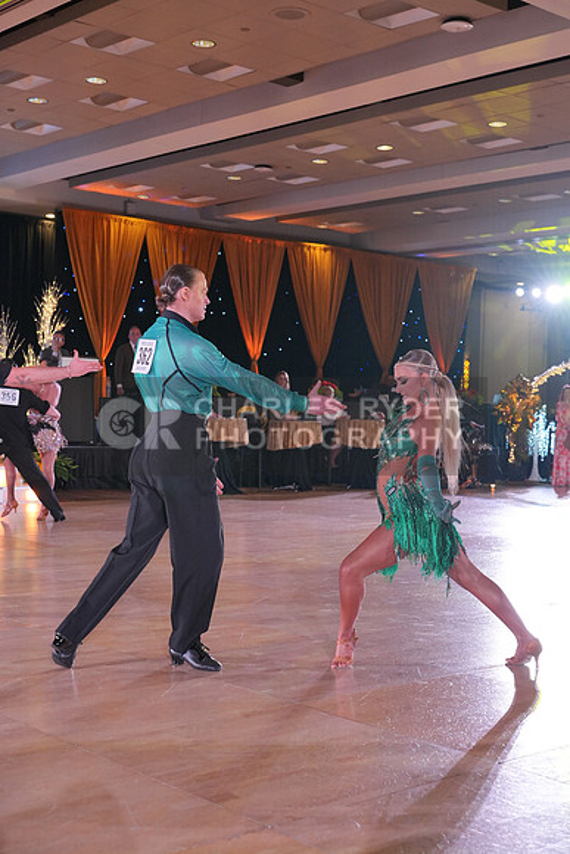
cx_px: 285
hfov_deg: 27.0
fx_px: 1187
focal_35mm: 50
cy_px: 427
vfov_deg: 39.6
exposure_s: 1/500
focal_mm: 50
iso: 2500
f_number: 4
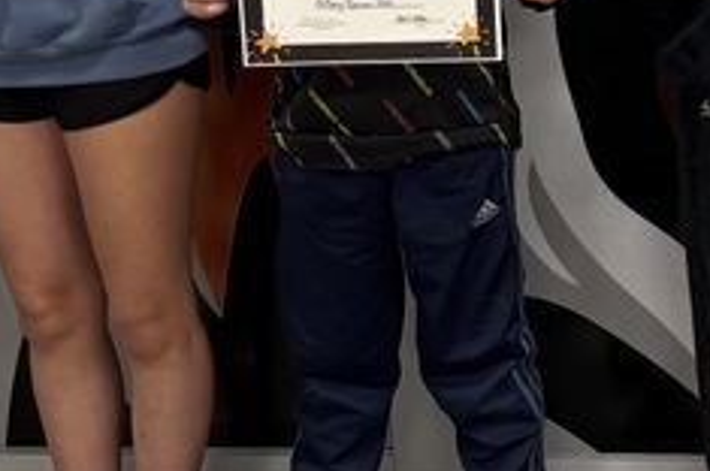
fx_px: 2324
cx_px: 1272
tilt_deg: -6.4
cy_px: -142
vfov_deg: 11.3
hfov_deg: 15.1
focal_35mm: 118
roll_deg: -0.2
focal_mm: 5.96
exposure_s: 1/60
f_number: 1.6
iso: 100
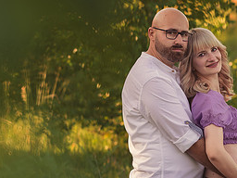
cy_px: 116
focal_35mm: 212
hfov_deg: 9.3
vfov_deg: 7.0
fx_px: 1451
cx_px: 107
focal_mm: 85
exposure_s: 1/1000
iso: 400
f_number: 2.8
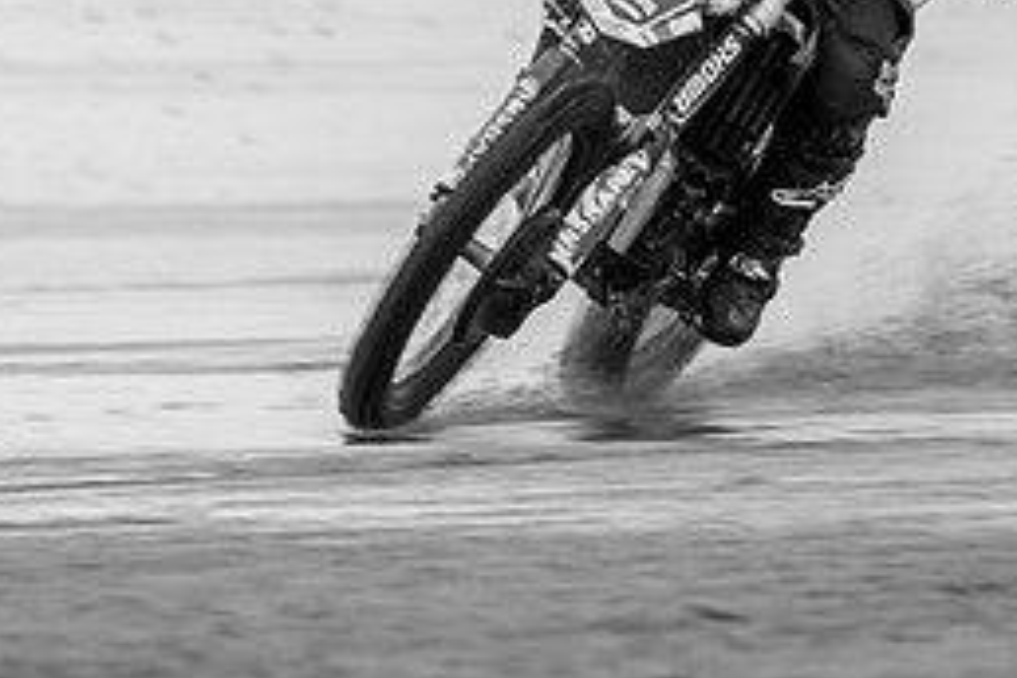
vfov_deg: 1.5
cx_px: 490
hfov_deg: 2.3
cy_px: 229
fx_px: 25367
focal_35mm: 898
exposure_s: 1/250
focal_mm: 200
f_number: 4
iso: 110
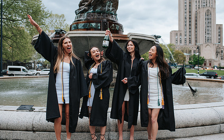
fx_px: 232
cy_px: 67
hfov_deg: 51.5
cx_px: 114
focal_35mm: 38
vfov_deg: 33.6
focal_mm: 35
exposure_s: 1/800
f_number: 3.5
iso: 160
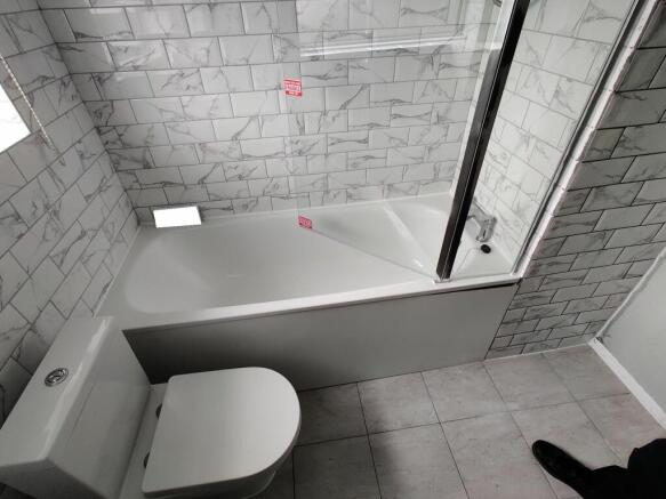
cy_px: 250
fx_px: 250
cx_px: 333
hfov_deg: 106.2
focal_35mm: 13
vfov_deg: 89.9
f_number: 2.2
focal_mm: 2.25
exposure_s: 1/50
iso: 250
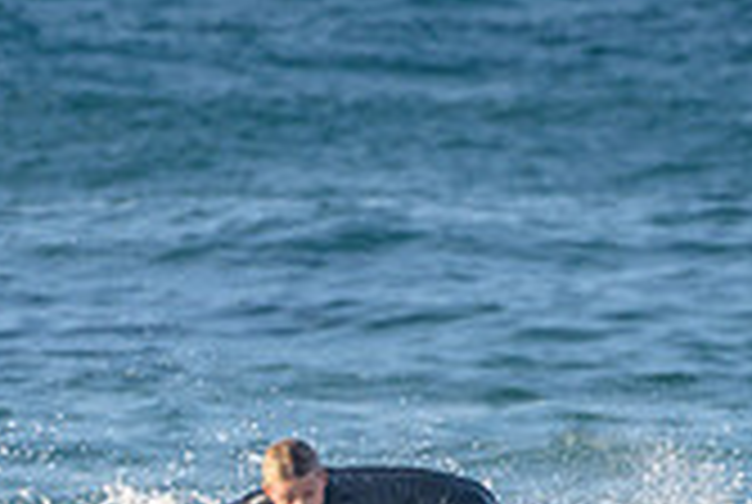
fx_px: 44426
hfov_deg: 1.0
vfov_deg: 0.7
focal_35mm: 2123
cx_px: 442
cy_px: 766
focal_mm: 500
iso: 220
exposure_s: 1/1250
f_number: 5.6
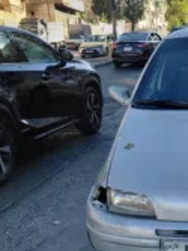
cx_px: 193
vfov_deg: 30.8
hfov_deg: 23.3
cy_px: 224
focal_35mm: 60
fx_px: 435
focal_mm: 4.69
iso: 50
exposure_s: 1/471
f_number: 1.8
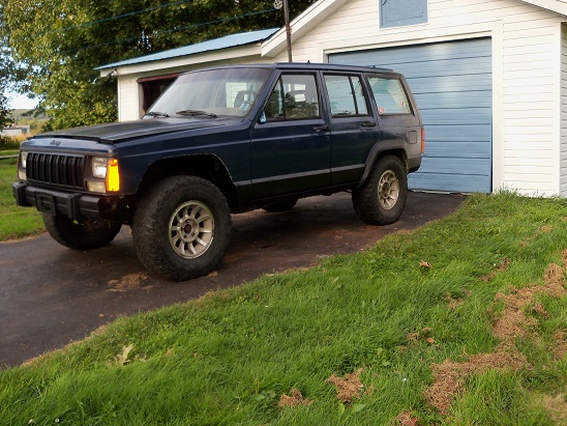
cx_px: 284
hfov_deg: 52.6
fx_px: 573
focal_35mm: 35
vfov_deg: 40.7
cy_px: 213
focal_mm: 6.2
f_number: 3.5
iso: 80
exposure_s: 1/160
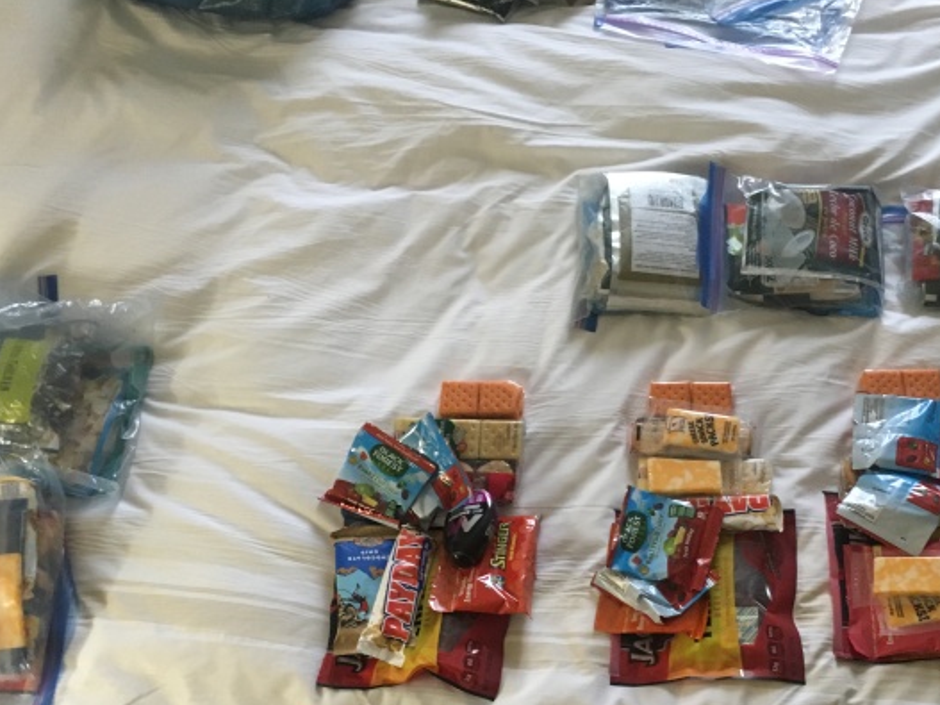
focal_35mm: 44
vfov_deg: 32.2
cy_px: 530
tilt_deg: -67.9
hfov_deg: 42.7
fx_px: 1195
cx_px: 581
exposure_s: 1/30
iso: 160
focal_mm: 4.15
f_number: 2.2
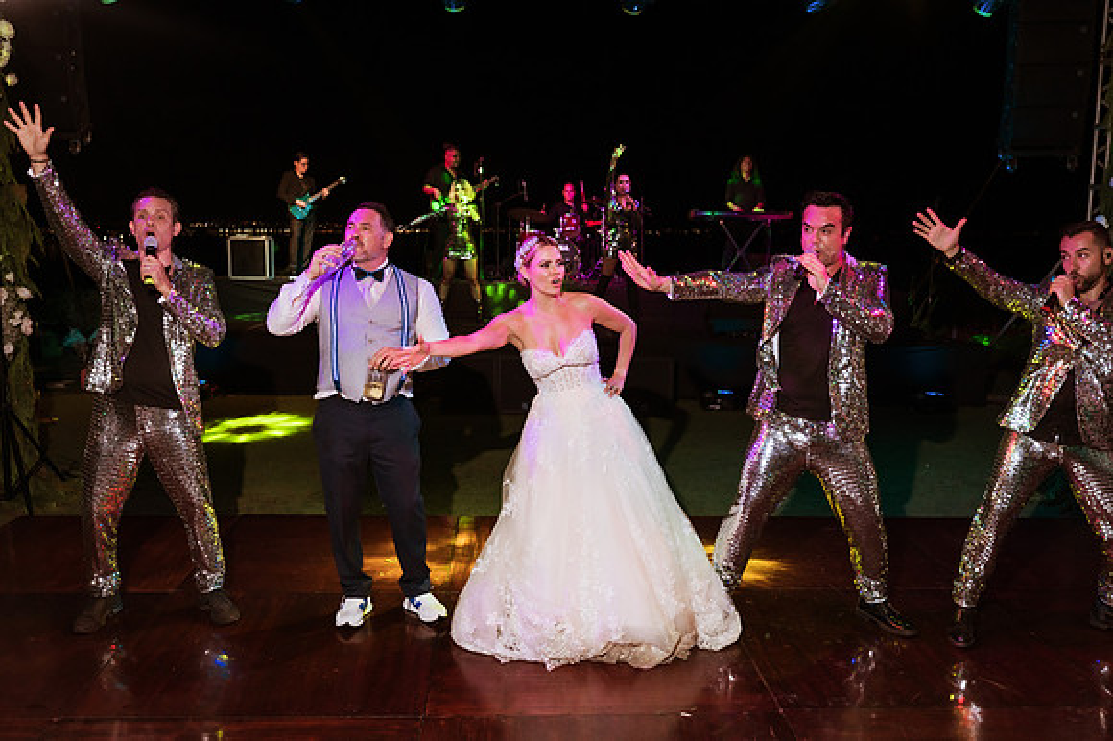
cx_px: 556
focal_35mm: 35
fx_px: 1081
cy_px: 370
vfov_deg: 37.8
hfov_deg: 54.5
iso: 1600
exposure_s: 1/200
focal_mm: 35
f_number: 5.6
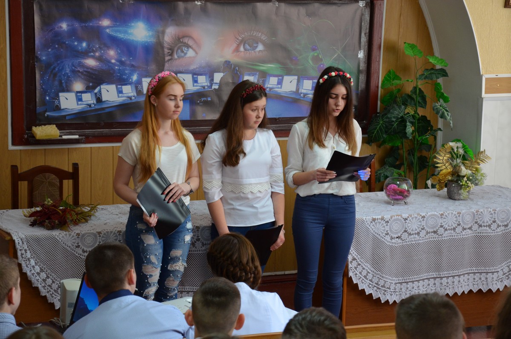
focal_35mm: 93
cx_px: 256
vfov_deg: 14.6
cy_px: 170
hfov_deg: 22.0
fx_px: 1317
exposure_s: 1/30
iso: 900
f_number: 5.3
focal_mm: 62
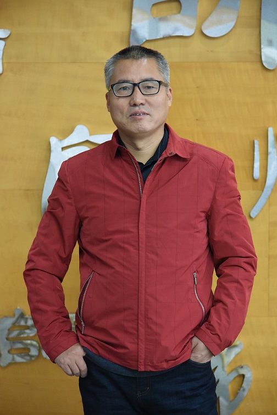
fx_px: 1211
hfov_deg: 13.1
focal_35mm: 105
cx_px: 138
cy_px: 208
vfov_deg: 19.4
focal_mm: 105
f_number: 4.5
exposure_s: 1/125
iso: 7200
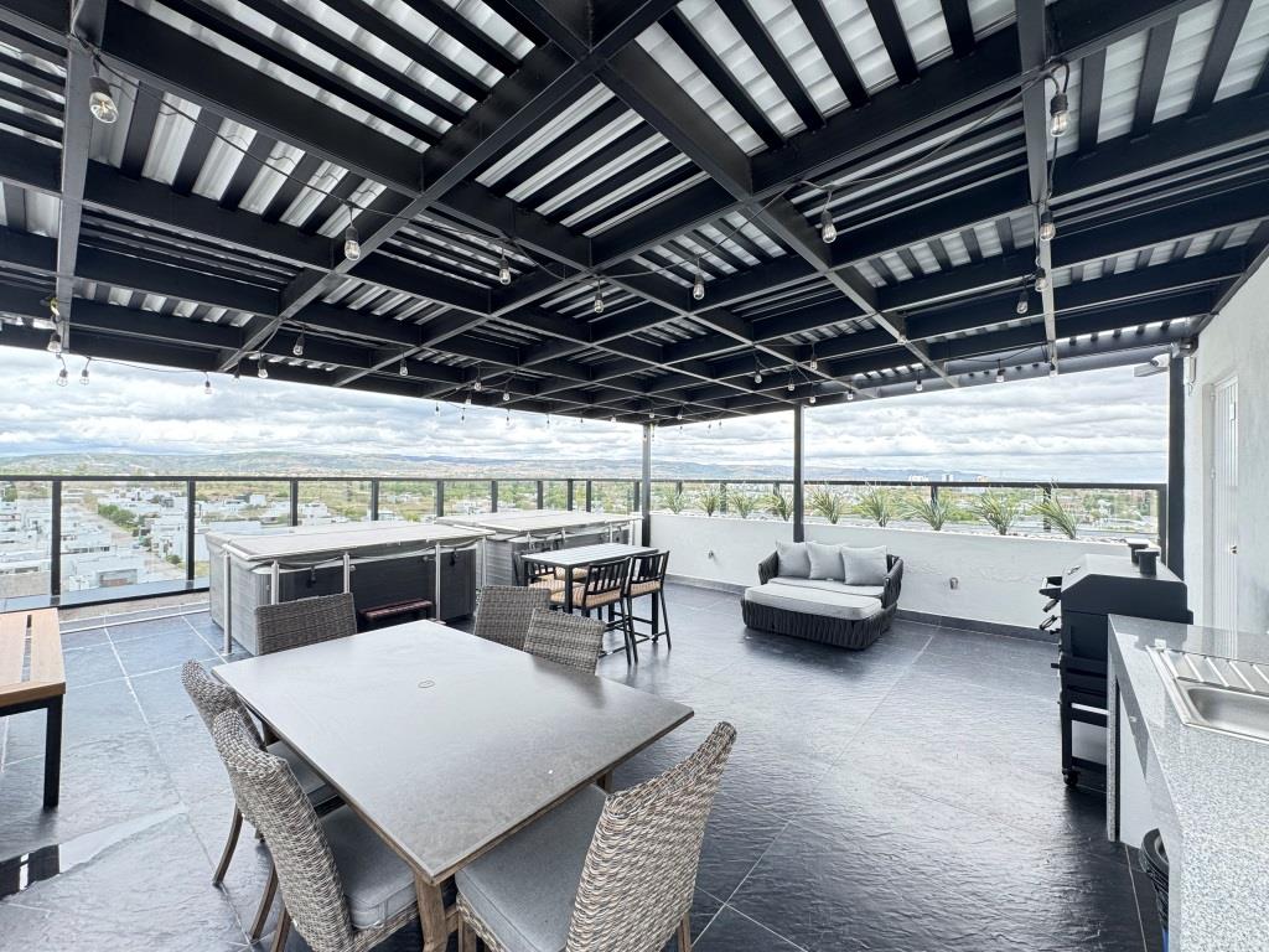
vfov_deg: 85.7
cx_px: 634
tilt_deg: +0.8
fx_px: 513
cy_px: 476
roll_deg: +0.3
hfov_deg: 102.1
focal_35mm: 14
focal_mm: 2.22
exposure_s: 1/193
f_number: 2.2
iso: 40
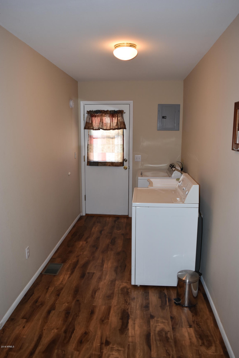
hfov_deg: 47.9
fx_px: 269
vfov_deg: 67.4
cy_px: 179
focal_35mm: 27
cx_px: 120
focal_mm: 18
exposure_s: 1/60
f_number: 4.5
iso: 500
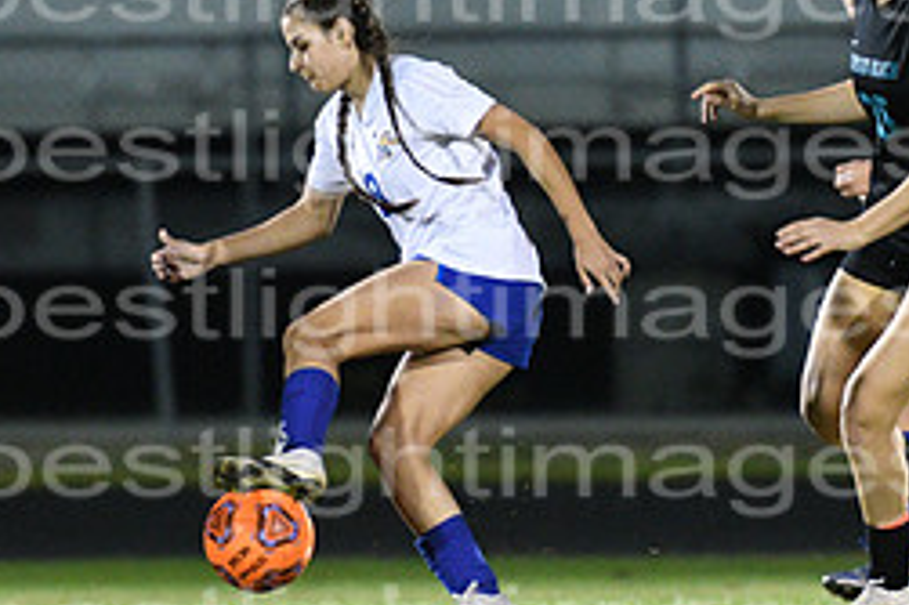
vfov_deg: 2.0
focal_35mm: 694
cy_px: 234
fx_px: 17511
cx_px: 438
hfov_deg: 3.0
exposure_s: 1/800
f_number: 2.8
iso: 6400
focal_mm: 200
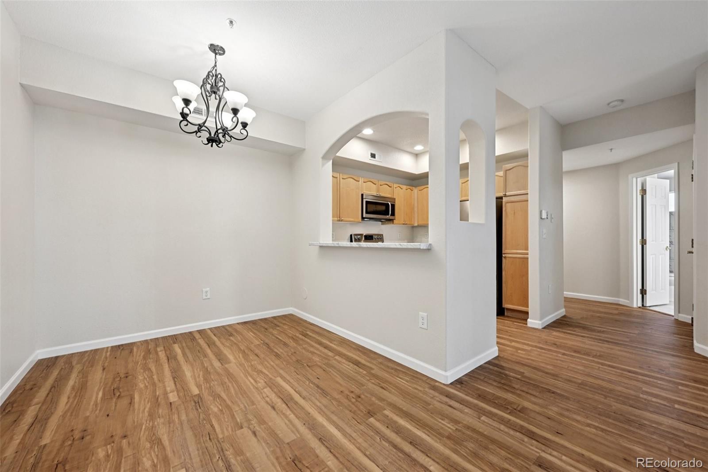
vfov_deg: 81.2
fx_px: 275
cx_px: 354
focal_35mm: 14
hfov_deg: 104.3
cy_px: 236
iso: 400
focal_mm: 14
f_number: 13
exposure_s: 1/10
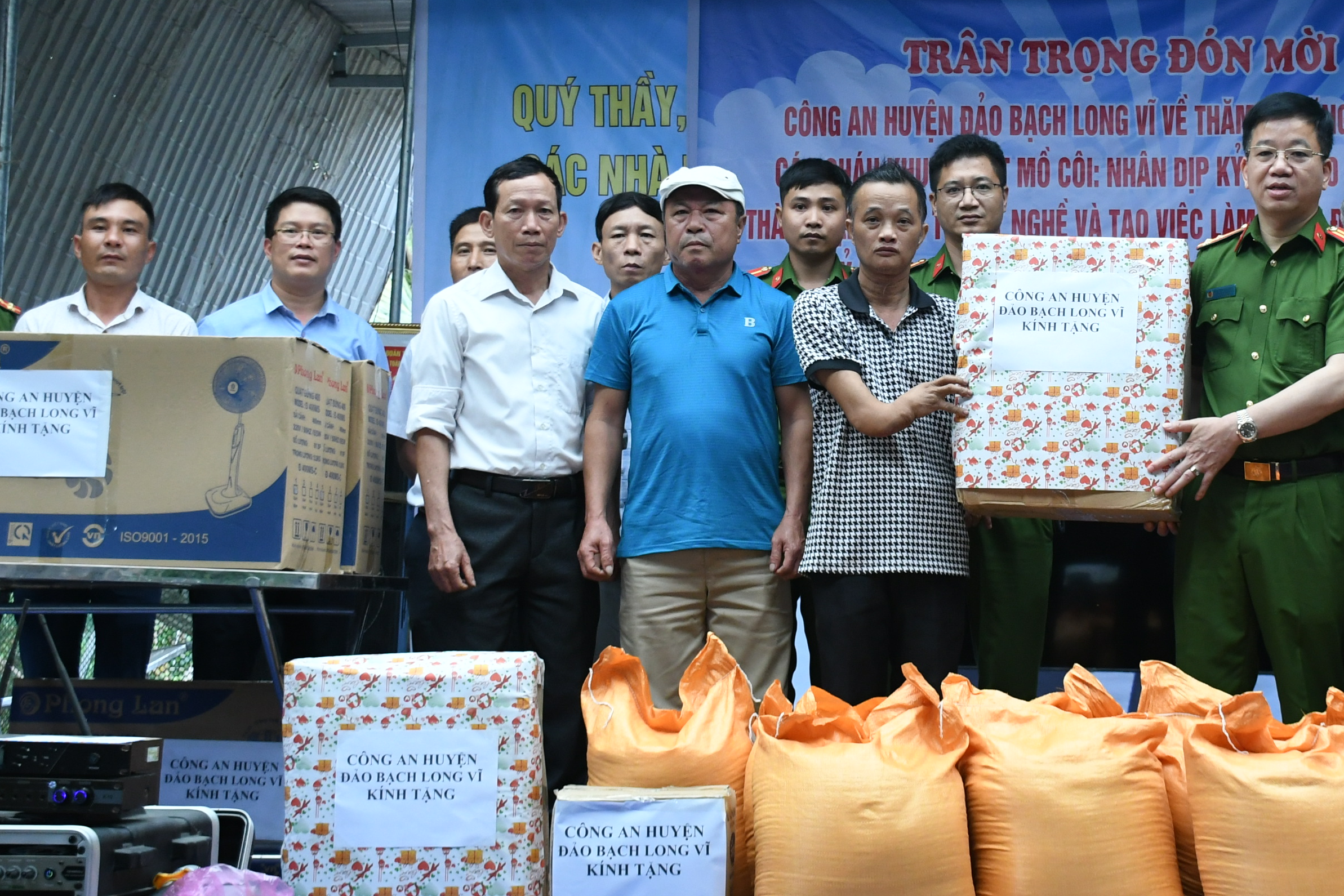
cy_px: 317
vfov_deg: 21.5
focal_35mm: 63
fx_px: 2352
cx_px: 956
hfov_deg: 31.5
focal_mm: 24
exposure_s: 1/200
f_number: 5.6
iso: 1250
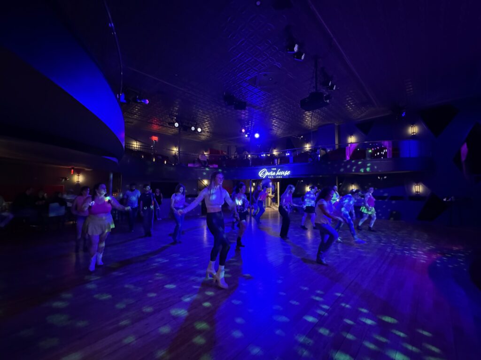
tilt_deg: +2.7
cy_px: 180
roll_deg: +0.0
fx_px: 195
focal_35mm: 14
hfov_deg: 102.1
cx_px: 240
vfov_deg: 85.7
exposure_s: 1/30
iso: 1600
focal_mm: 2.22
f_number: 2.2
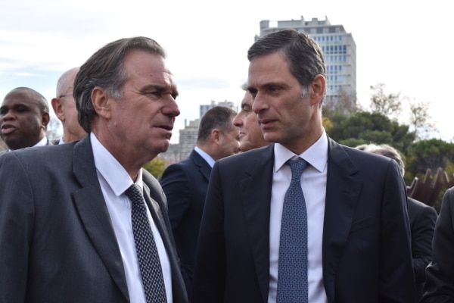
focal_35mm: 63
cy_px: 152
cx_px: 227
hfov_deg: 31.9
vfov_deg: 21.6
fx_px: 794
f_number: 9
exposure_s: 1/320
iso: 200
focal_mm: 42
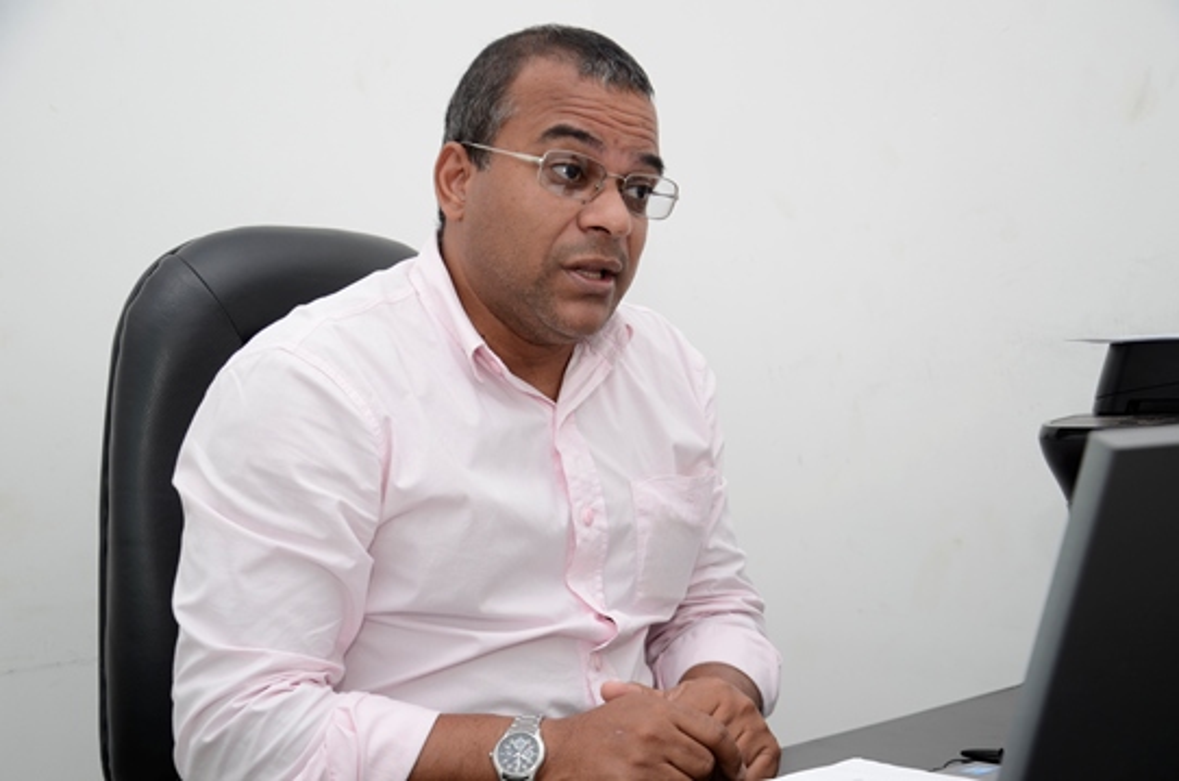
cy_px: 390
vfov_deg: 25.6
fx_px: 1716
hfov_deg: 37.9
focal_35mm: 52
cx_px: 590
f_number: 4.5
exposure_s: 1/160
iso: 200
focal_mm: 35
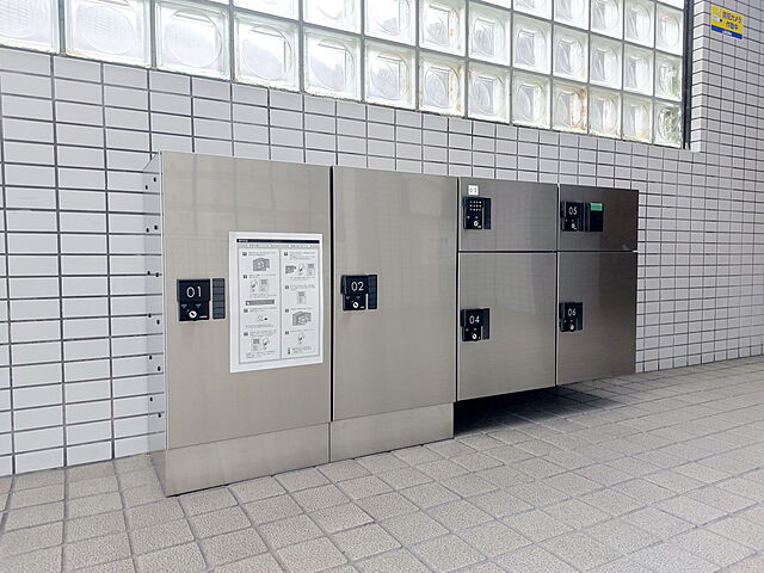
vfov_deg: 56.8
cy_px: 286
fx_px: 530
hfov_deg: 71.6
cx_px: 382
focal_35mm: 24
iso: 125
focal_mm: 5.23
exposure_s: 1/24
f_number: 1.8
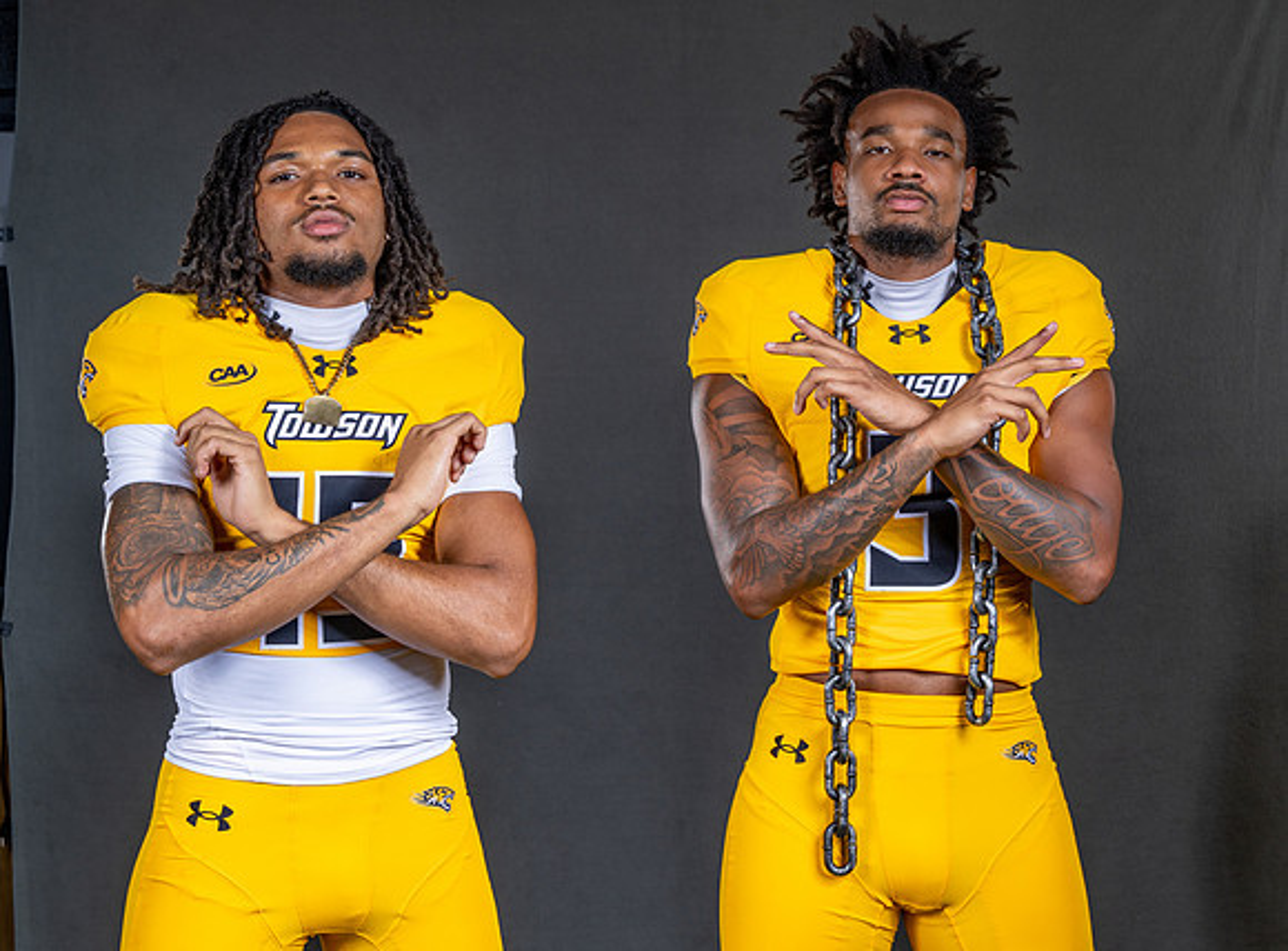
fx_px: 2608
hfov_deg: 27.6
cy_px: 423
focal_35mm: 71
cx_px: 810
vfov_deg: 20.6
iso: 100
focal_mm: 55
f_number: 8
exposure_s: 1/200
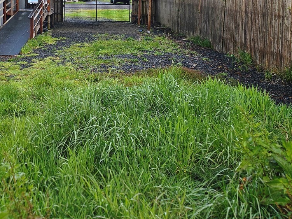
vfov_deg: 28.6
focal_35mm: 49
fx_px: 413
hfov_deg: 38.0
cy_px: 23
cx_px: 73
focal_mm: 6.3
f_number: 1.7
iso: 10
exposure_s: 1/369
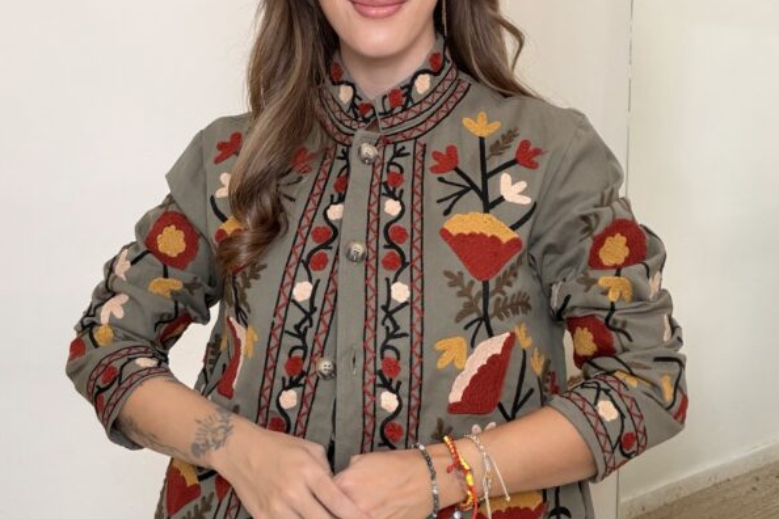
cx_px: 390
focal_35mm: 42
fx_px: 909
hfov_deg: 46.4
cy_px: 254
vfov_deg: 31.9
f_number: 1.9
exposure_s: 1/60
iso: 125
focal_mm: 2.71
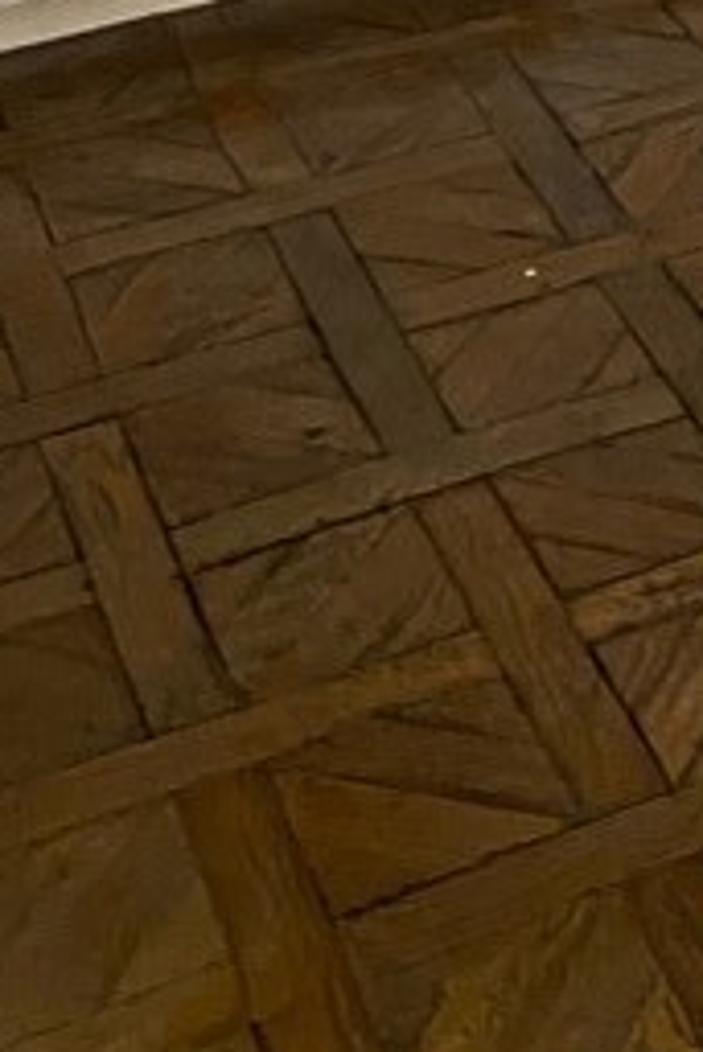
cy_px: -994
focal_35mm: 108
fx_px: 3159
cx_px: 1221
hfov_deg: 11.8
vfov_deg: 15.5
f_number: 1.8
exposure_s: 1/40
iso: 400
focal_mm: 4.25
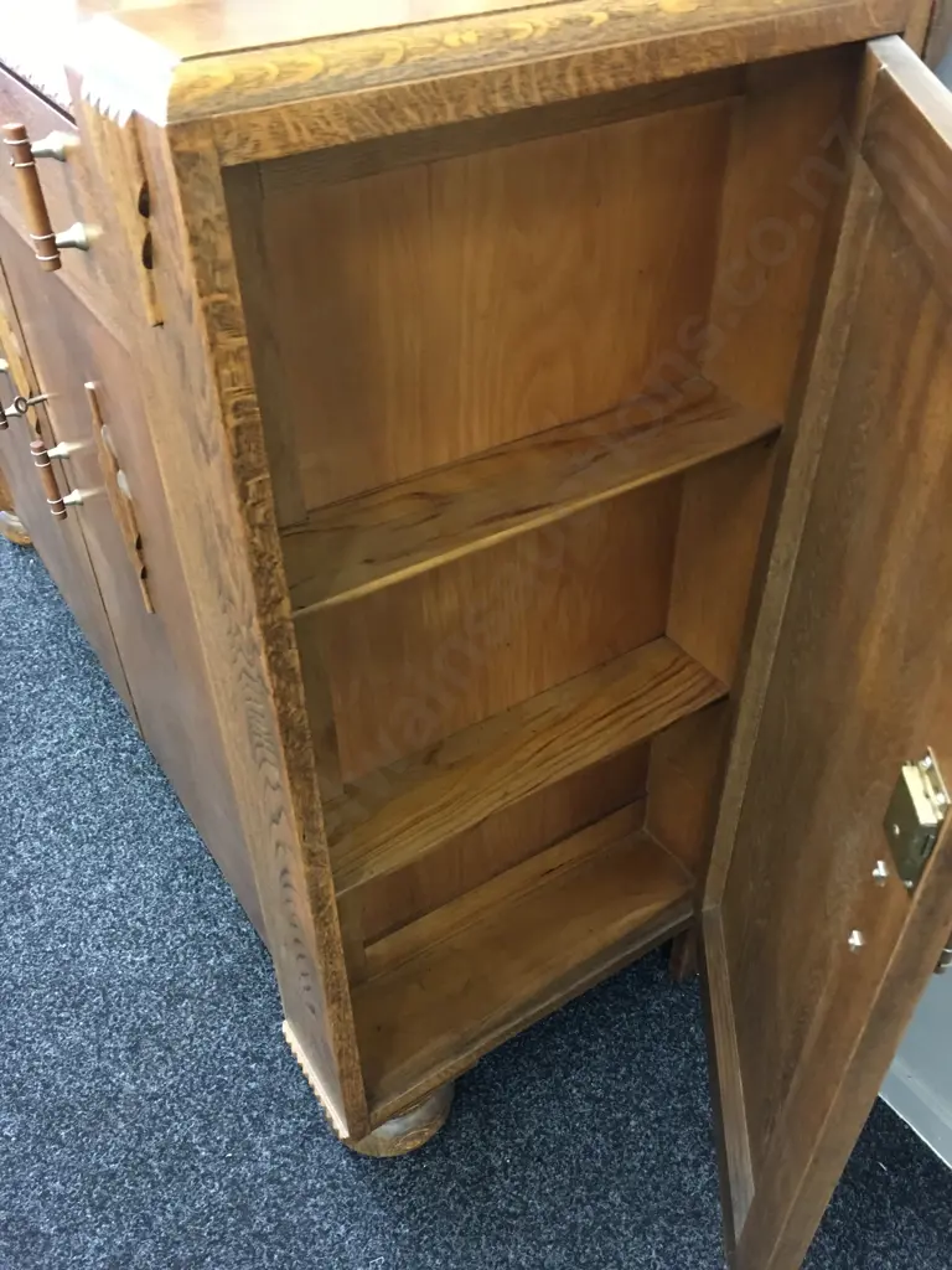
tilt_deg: -39.6
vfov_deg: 61.7
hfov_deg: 48.2
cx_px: 476
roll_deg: -0.8
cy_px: 635
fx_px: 1063
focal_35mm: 29
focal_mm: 4.15
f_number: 2.2
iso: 160
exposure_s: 1/8
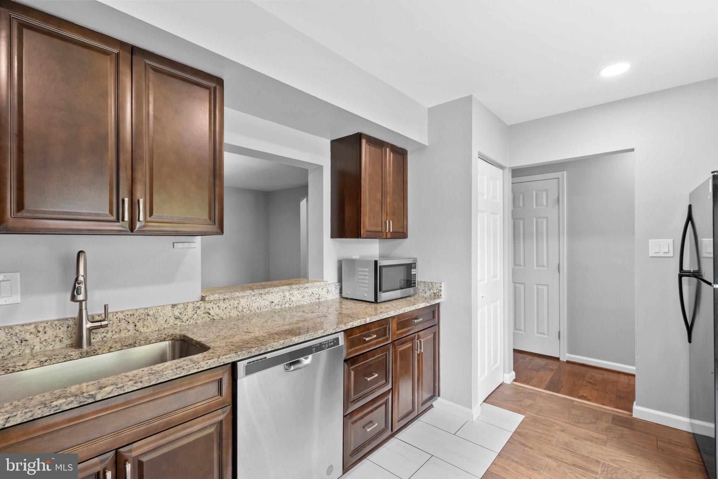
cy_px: 240
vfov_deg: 73.8
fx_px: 319
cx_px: 359
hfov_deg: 96.7
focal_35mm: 16
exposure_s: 1/8
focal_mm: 16
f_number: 8
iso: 800
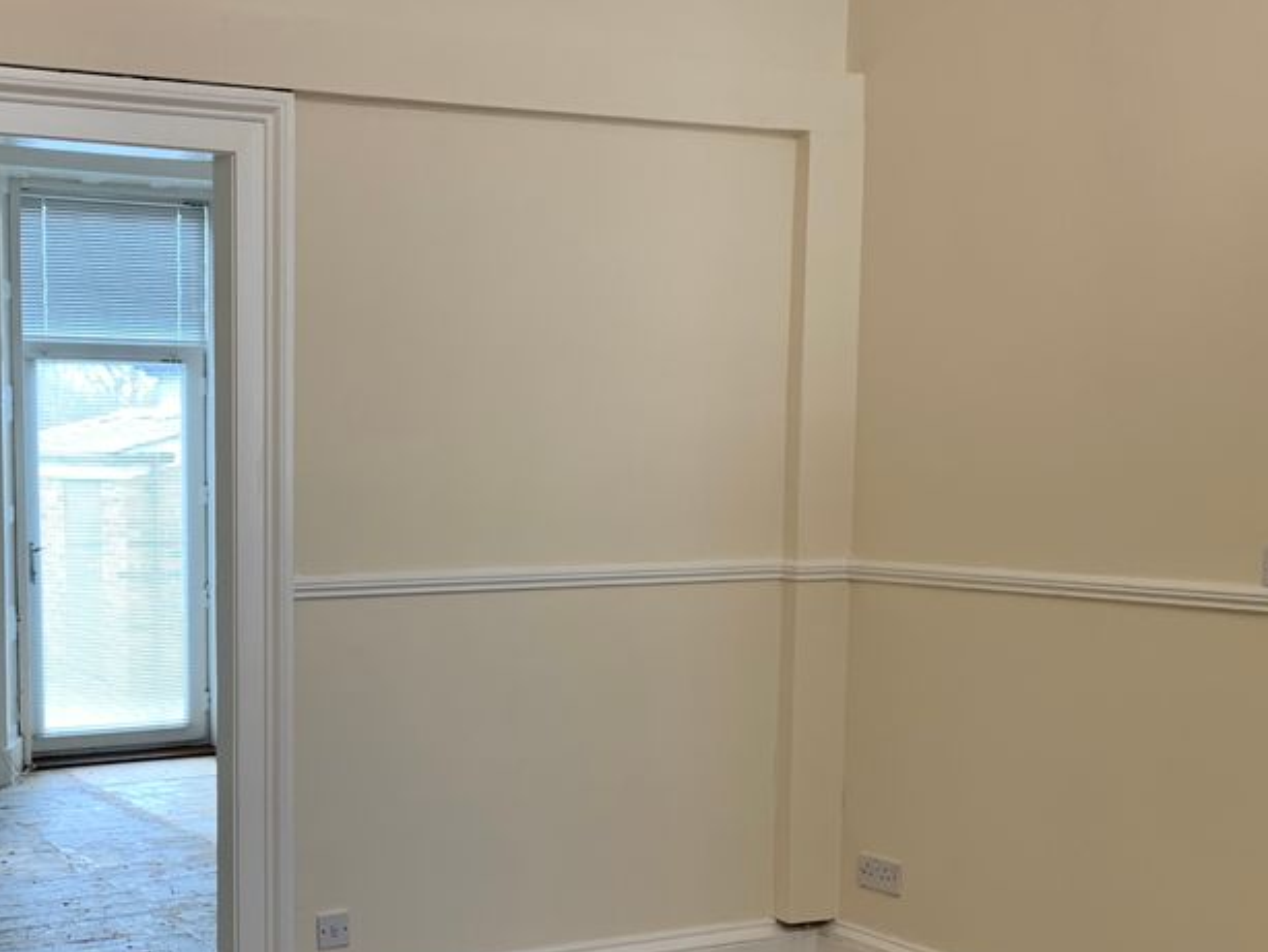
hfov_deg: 39.0
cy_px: 676
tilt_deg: -6.2
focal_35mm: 47
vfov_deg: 30.5
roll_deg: -0.2
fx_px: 1722
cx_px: 271
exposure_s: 1/50
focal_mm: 4.25
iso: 50
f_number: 1.8
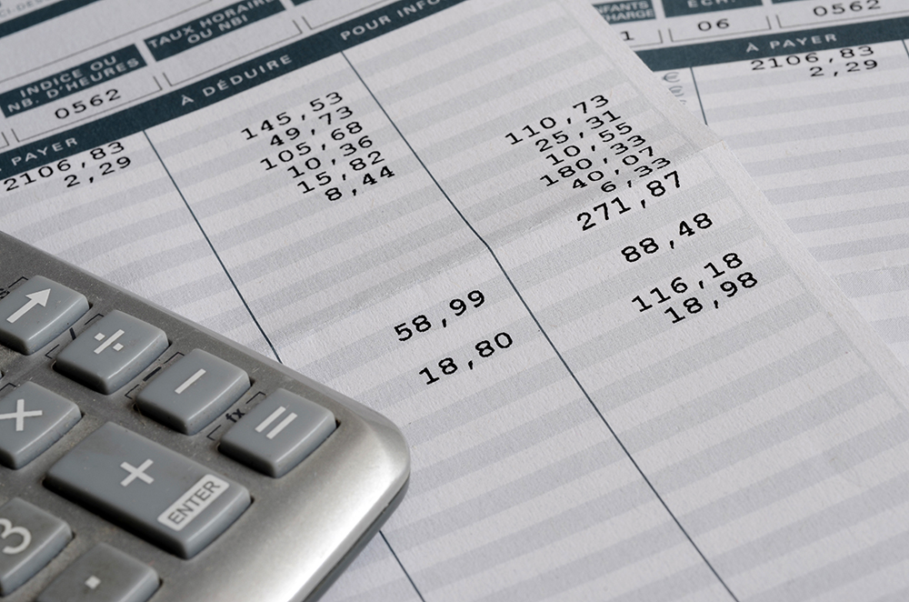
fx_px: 2078
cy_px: 301
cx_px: 454
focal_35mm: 82
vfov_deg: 16.5
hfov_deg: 24.7
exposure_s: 1/160
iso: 100
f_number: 16
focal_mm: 55
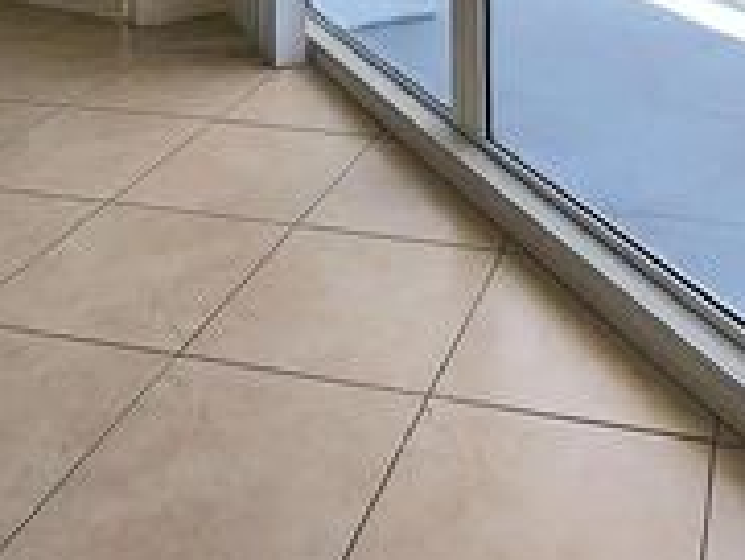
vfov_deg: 24.7
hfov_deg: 40.5
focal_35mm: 46
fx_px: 991
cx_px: 523
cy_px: -272
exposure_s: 1/526
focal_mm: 2.2
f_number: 2.2
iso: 50
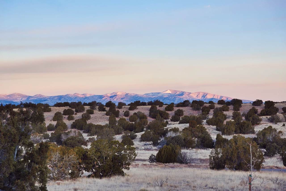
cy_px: 96
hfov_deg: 24.2
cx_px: 143
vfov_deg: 16.3
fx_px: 667
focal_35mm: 84
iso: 320
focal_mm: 56
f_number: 5.6
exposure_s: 1/160
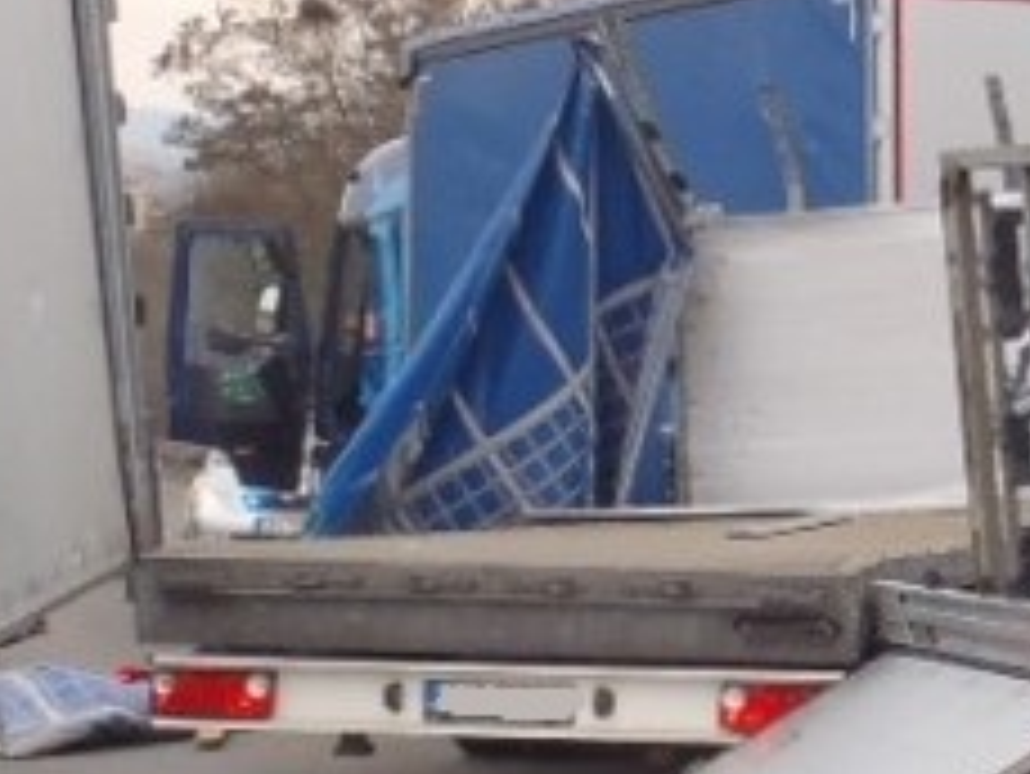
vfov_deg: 11.8
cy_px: 140
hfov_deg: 14.6
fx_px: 3721
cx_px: 1597
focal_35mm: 125
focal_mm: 5
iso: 80
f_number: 3.9
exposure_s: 1/125
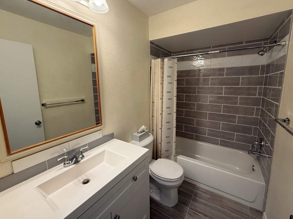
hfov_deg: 98.1
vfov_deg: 81.7
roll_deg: +0.2
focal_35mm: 15
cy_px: 103
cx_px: 154
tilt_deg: -8.2
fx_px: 127
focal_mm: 2.22
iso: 160
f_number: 2.2
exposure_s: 1/120
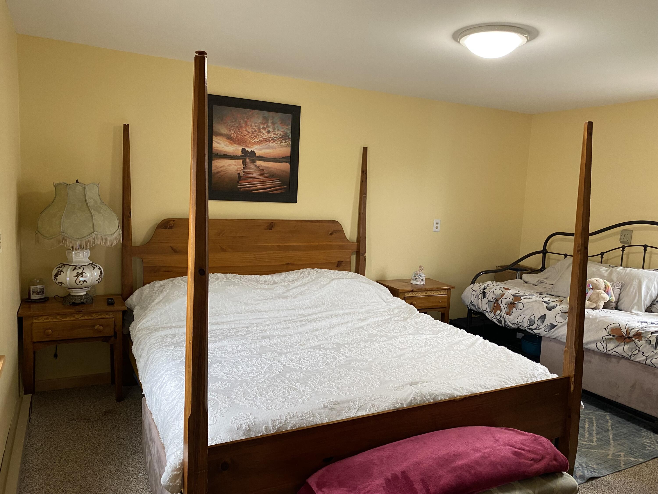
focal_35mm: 26
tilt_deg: -6.2
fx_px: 494
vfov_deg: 53.1
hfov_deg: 67.3
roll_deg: -2.4
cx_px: 329
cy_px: 247
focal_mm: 4.25
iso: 125
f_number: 1.8
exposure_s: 1/60
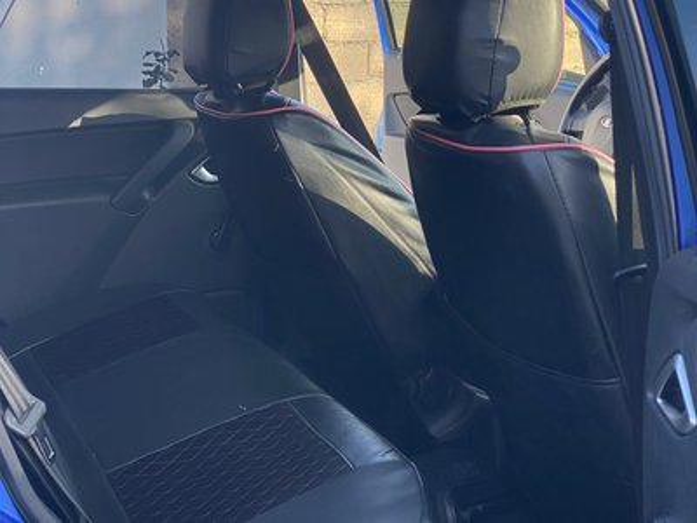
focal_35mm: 52
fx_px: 1047
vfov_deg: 28.0
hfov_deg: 36.8
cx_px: 348
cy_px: 262
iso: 20
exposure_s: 1/133
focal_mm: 6
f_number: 2
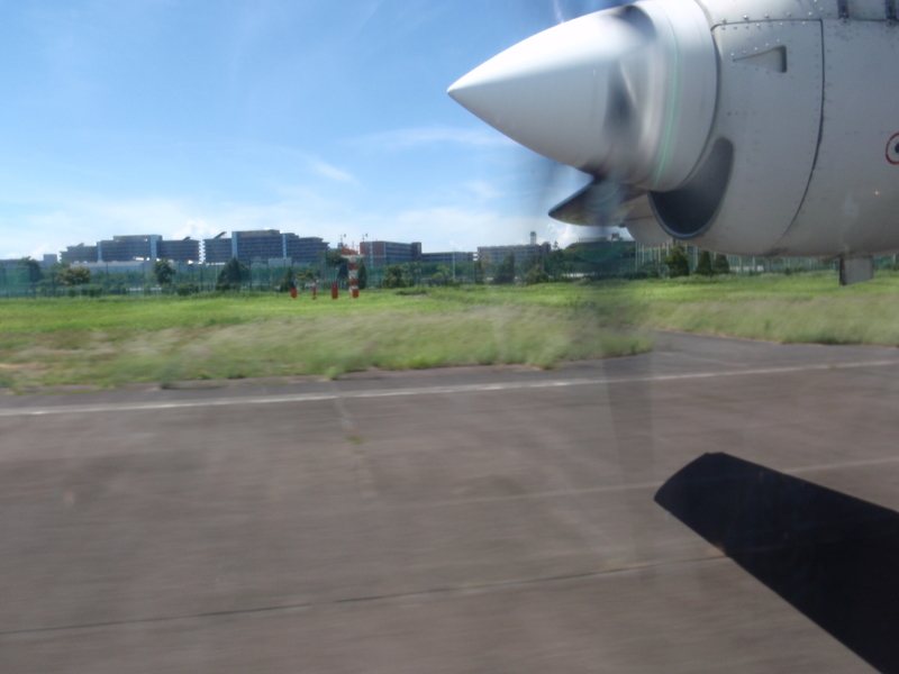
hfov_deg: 63.4
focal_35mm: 28
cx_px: 450
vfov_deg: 49.7
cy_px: 337
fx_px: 727
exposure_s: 1/200
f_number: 5
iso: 64
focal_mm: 5
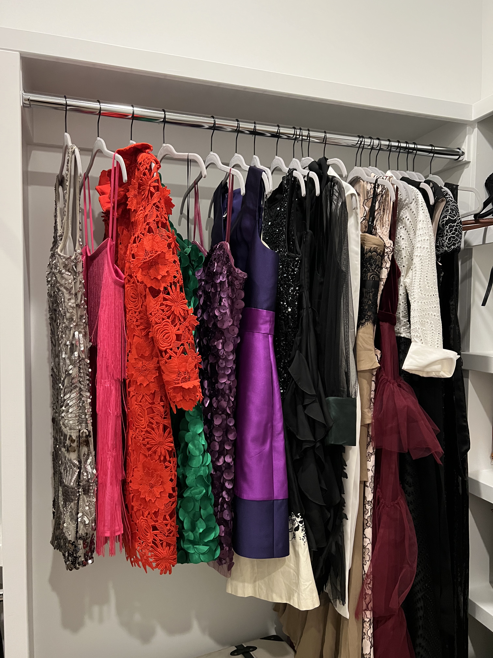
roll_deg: +0.5
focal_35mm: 26
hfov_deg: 53.1
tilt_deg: -2.9
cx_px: 246
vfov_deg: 67.3
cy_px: 329
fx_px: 494
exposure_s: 1/40
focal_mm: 5.7
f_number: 1.5
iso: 500
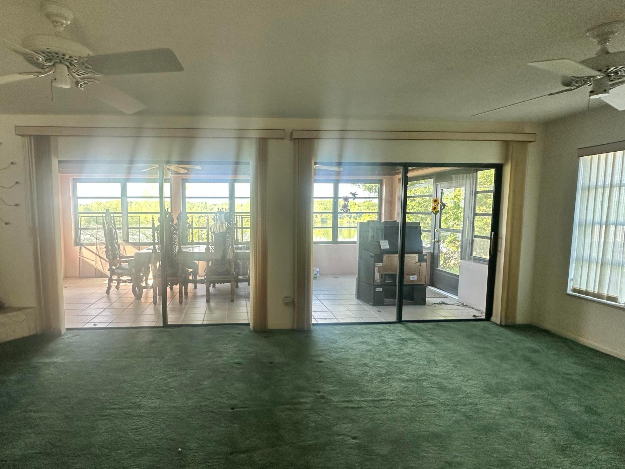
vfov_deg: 71.6
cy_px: 237
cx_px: 253
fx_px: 325
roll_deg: -0.3
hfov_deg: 86.8
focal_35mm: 18
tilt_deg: -4.4
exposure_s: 1/99
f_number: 2.2
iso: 200
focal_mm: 2.22
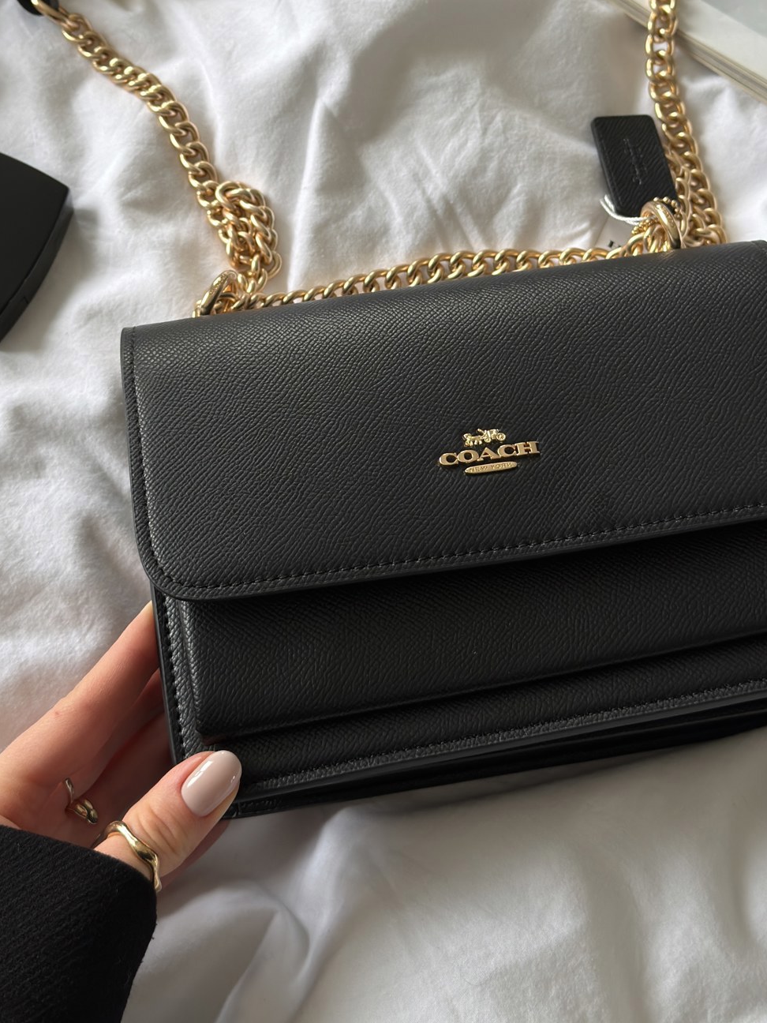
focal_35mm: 54
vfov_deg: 35.1
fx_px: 1595
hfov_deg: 27.0
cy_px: 322
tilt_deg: -68.2
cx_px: 363
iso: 64
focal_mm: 6.76
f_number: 1.78
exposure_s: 1/121
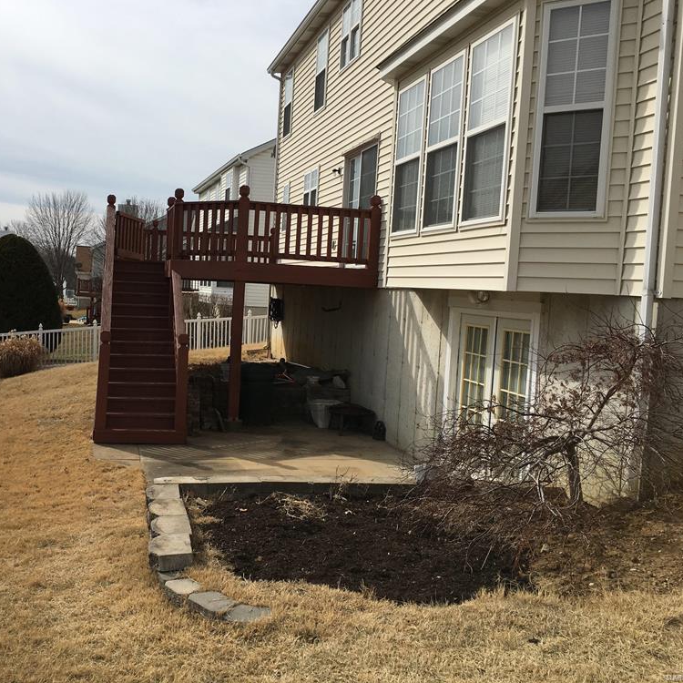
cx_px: 227
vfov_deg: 47.2
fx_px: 781
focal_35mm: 35
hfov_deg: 46.5
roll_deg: -2.6
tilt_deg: -4.1
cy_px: 334
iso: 25
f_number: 2.2
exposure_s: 1/2747
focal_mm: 4.15
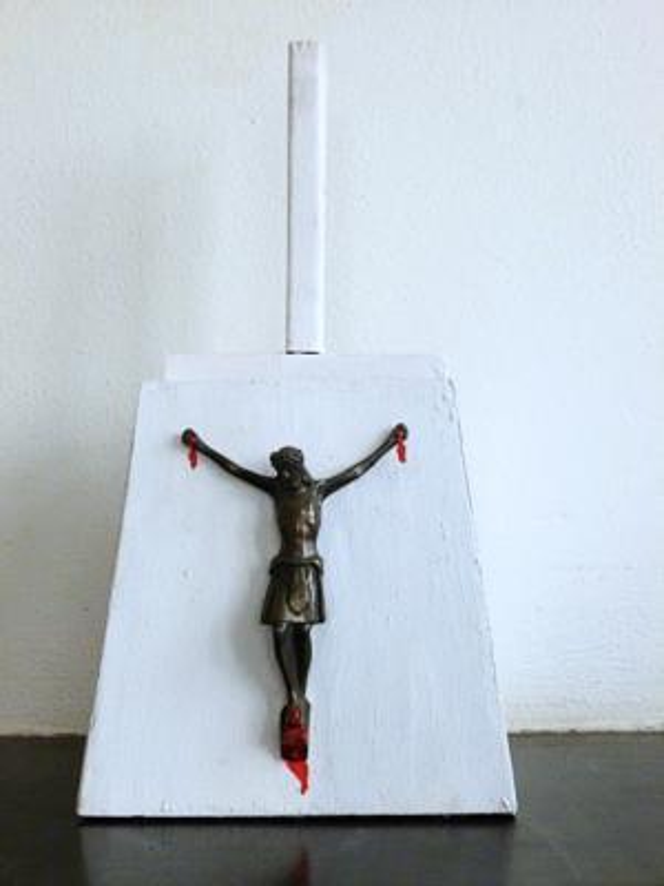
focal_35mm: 52
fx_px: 1330
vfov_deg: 36.8
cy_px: 443
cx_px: 332
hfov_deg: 28.0
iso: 400
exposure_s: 1/60
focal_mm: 9.2
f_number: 4.1
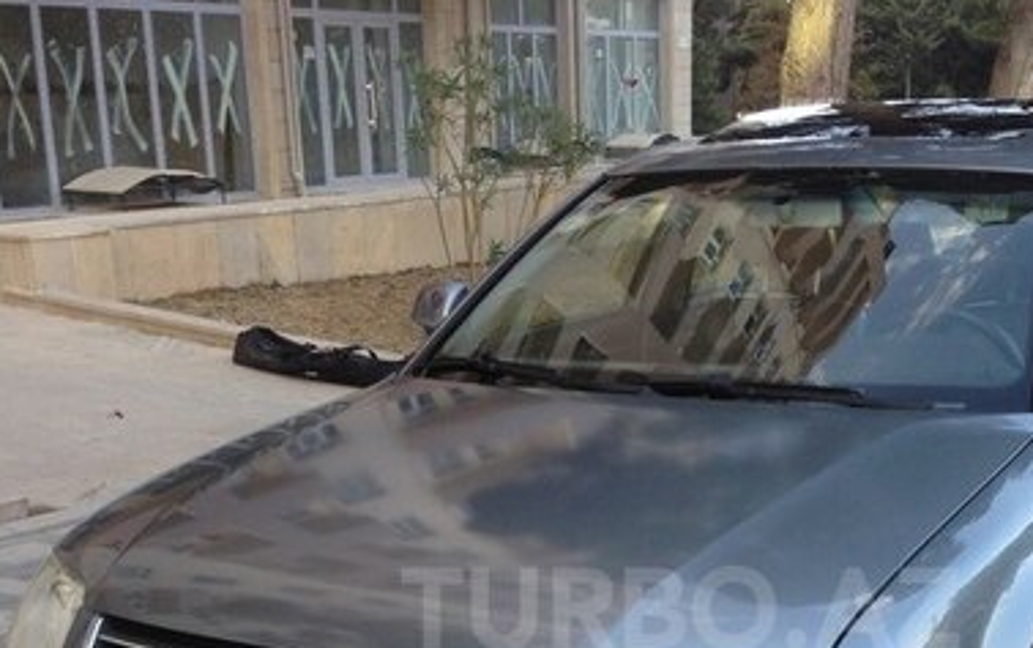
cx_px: 680
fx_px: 1719
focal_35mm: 61
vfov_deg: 20.8
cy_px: 608
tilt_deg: -16.9
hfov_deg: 33.2
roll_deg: +0.4
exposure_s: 1/120
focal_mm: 4.12
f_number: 2.4
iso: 50
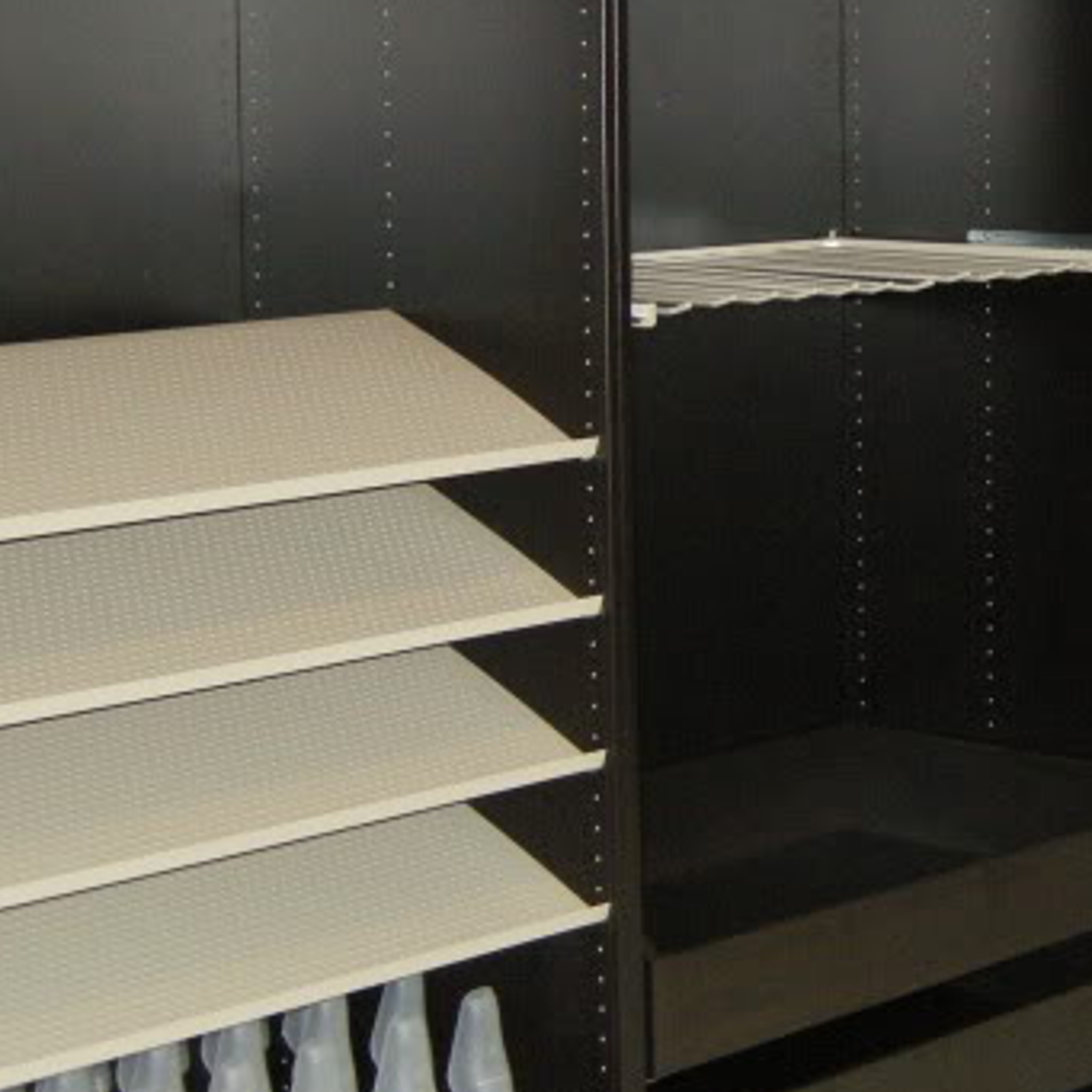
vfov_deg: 18.6
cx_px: 1220
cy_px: 346
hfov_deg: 18.0
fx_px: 3319
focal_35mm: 93
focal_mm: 7.5
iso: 258
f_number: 2.7
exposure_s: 1/60
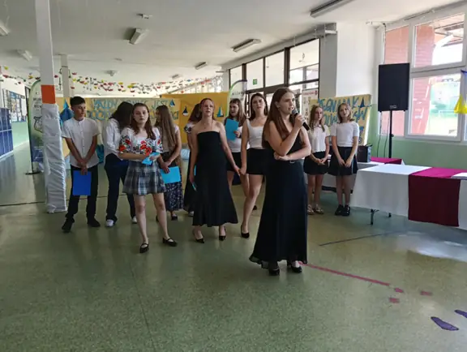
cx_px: 234
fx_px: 365
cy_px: 176
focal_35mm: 27
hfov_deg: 65.2
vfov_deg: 51.5
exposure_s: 1/33.3
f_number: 1.8
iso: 160
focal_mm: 3.98
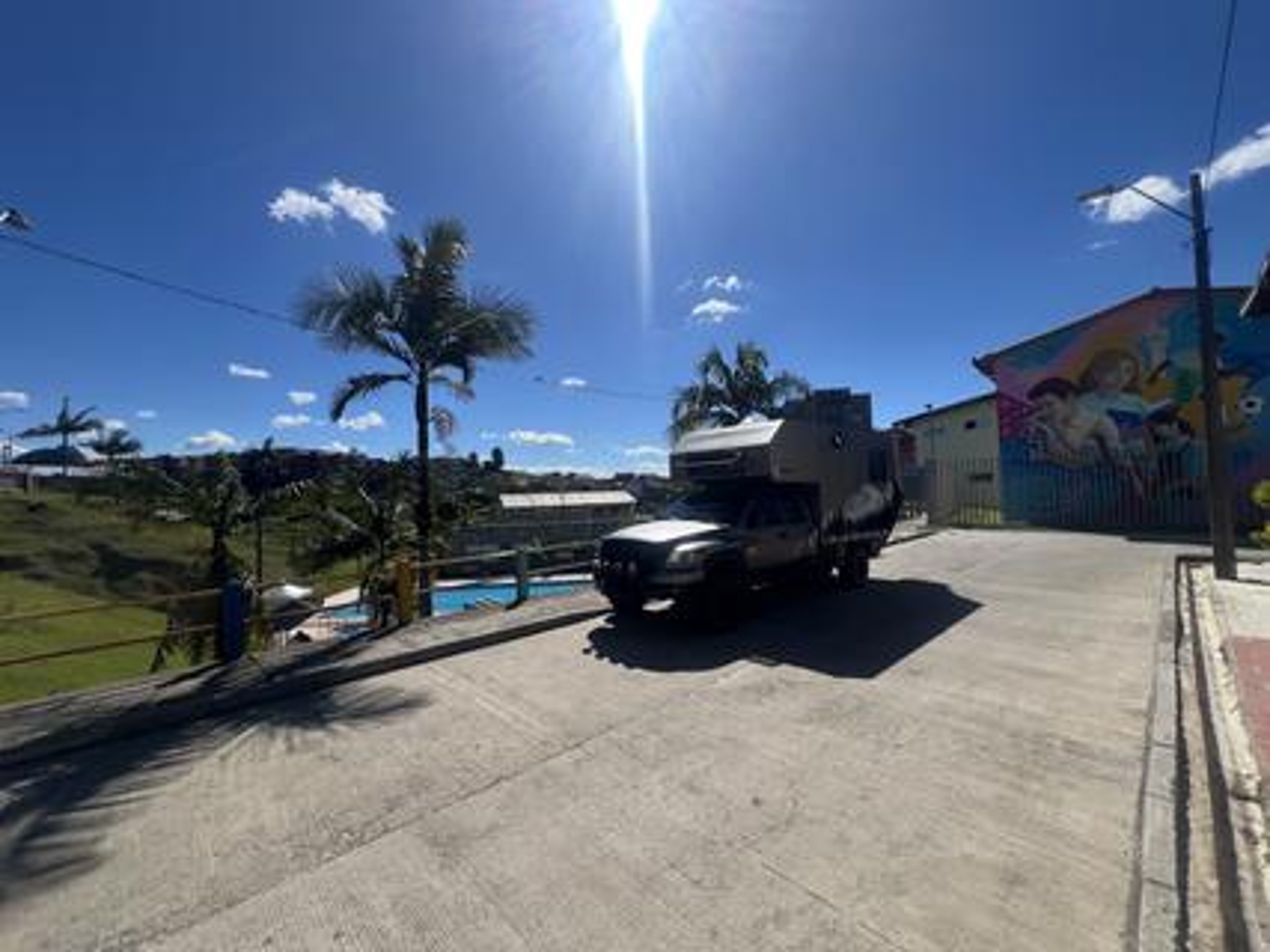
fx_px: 477
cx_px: 635
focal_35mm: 13
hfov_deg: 106.2
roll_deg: +2.9
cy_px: 476
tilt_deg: -0.1
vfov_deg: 89.9
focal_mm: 1.57
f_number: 1.8
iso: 32
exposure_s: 1/2481
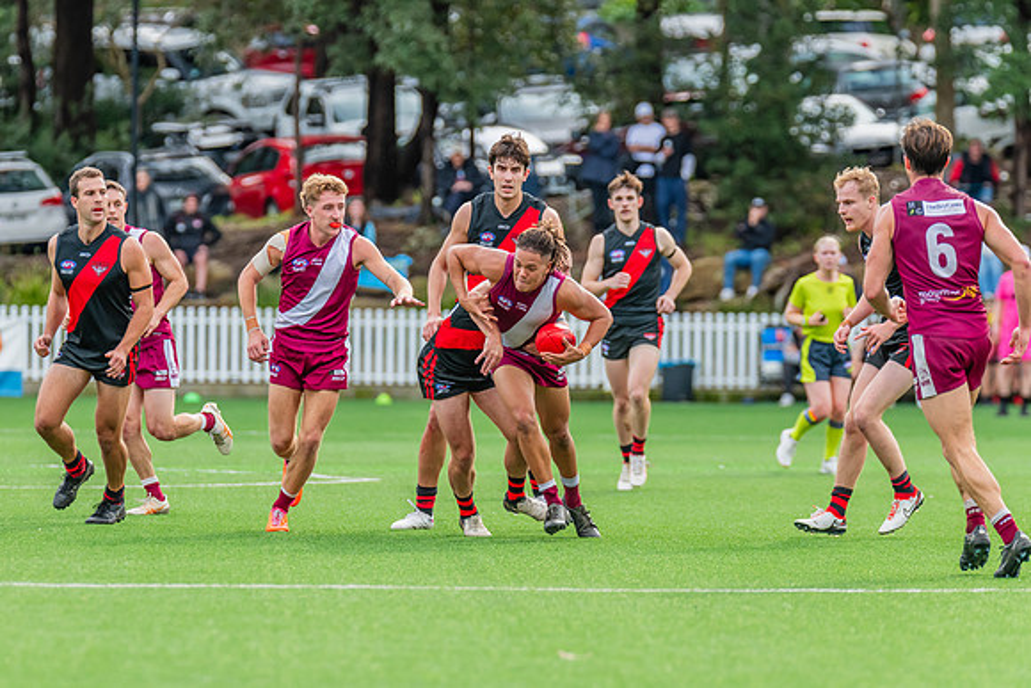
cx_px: 436
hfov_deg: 5.8
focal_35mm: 358
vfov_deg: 3.8
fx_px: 10251
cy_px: 308
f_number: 5
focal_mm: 310
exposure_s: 1/1250
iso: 800
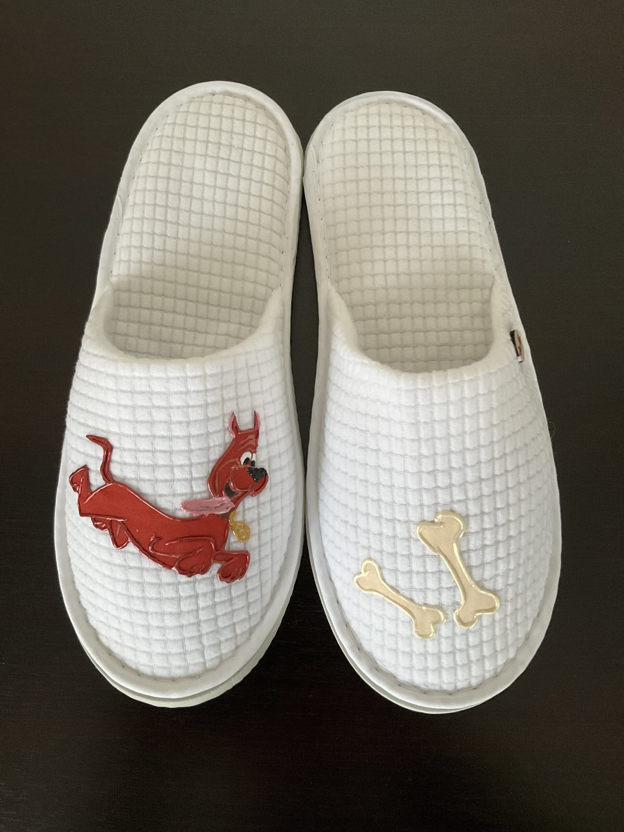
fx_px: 697
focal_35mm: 29
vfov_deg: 61.7
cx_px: 312
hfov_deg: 48.2
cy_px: 416
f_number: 1.8
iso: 320
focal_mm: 3
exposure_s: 1/56
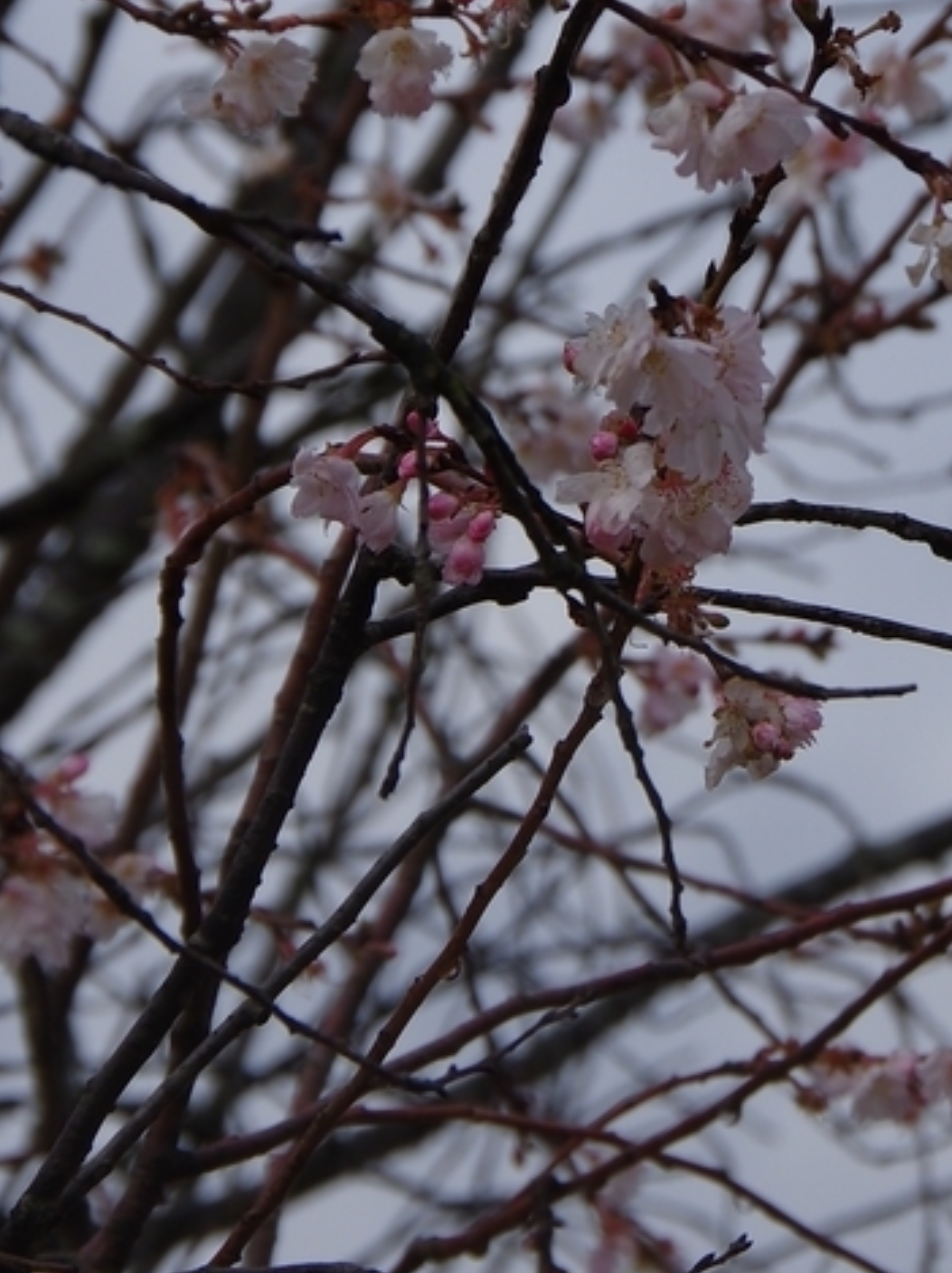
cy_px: 486
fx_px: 15899
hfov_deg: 3.4
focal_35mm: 433
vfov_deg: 4.6
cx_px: 830
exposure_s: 1/320
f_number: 7.1
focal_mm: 88
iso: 100
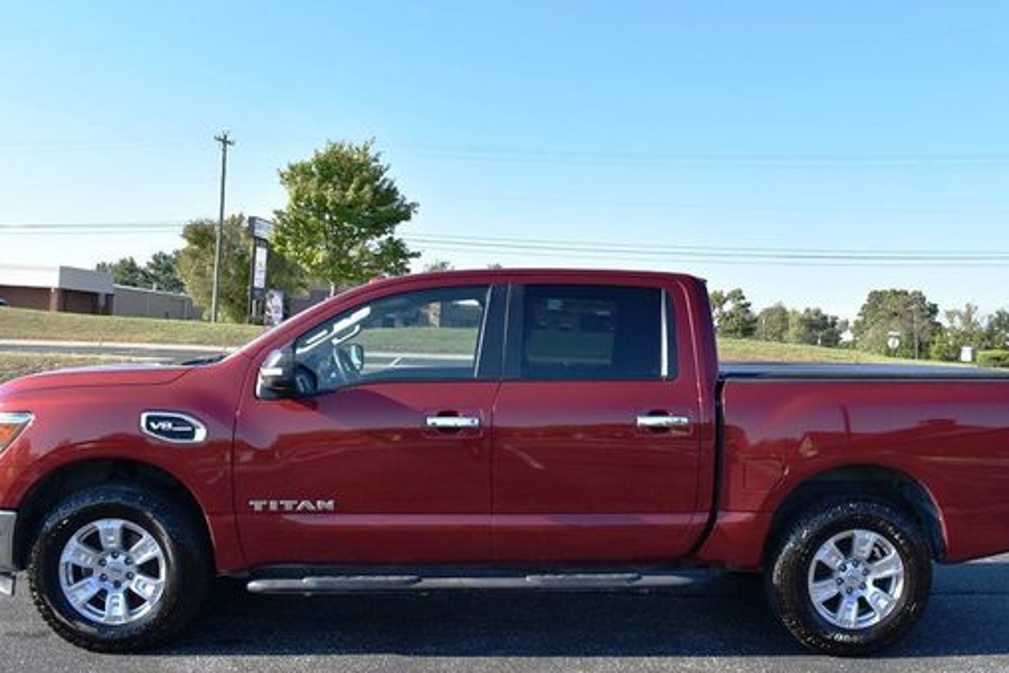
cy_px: 340
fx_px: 953
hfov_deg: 55.6
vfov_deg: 38.9
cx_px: 566
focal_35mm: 34
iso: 200
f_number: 7.1
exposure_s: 1/250
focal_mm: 18
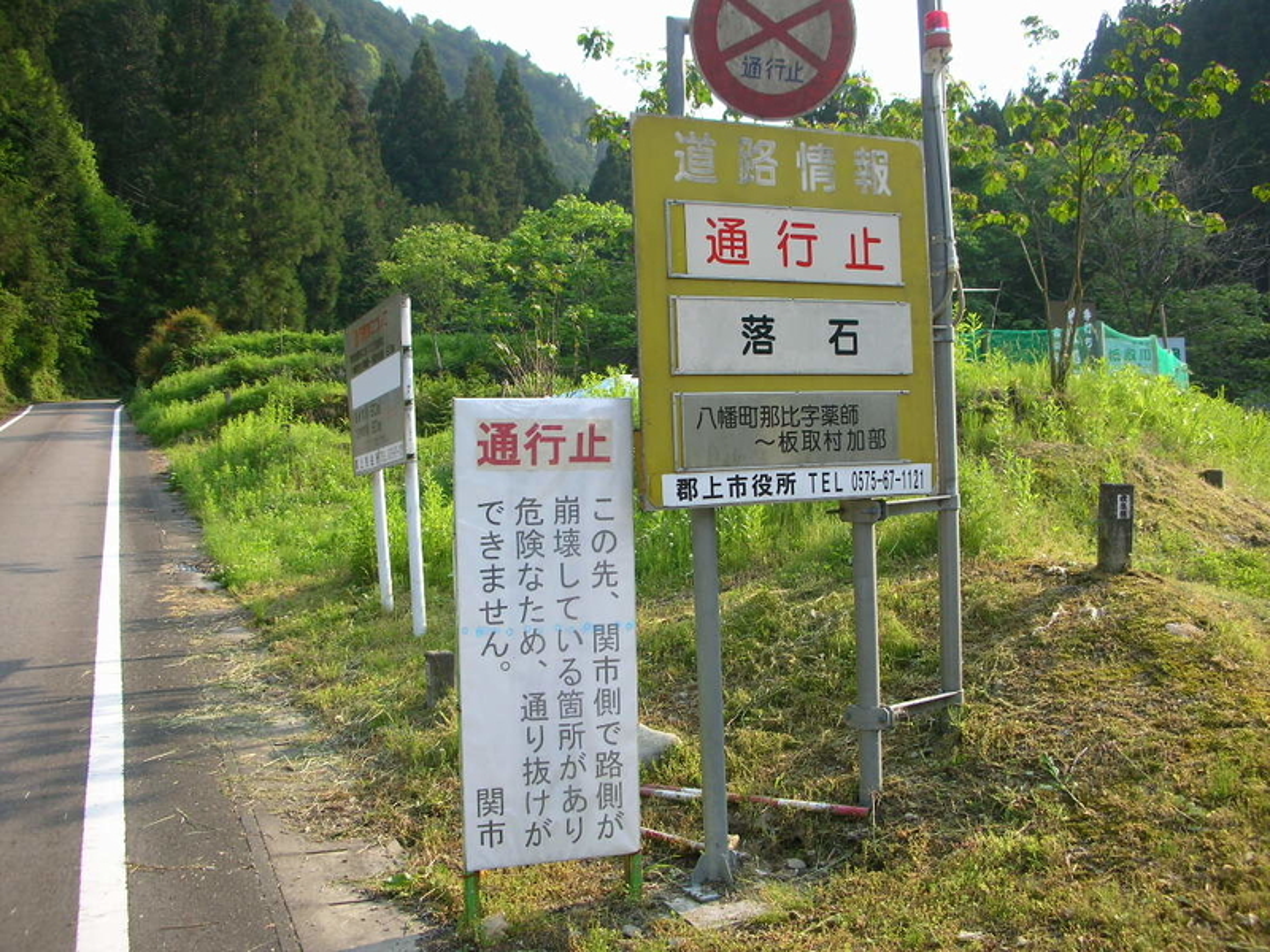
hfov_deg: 52.6
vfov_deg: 40.7
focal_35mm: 35
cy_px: 476
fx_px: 1284
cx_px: 635
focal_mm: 5.8
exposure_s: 1/33
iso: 50
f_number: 8.5
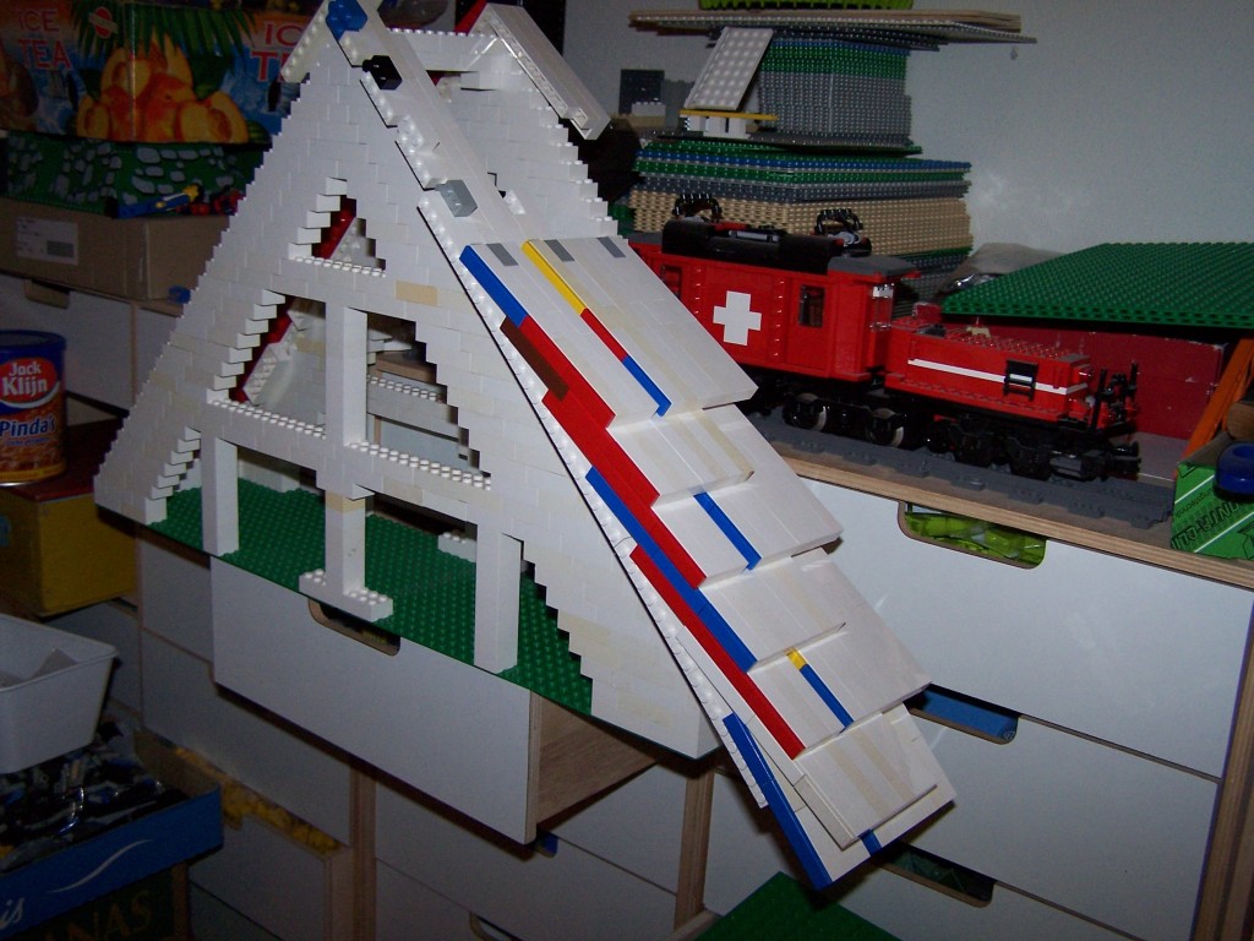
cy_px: 470
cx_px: 627
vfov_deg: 37.7
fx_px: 1377
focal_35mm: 38
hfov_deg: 49.0
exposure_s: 1/60
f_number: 2.8
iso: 140
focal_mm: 6.3
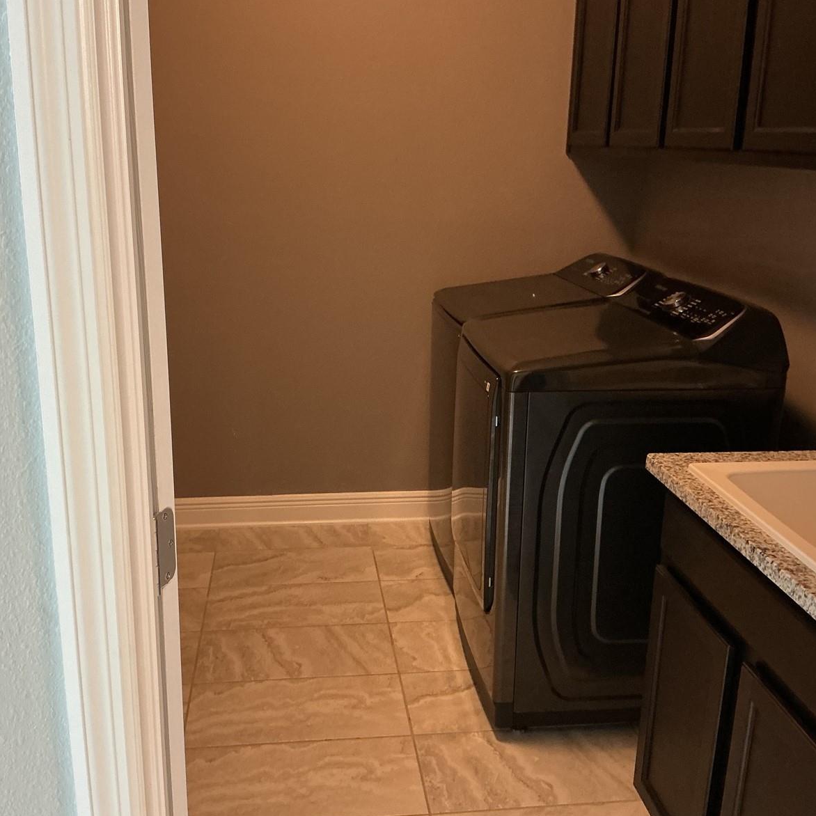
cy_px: 405
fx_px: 933
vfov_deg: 47.2
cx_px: 400
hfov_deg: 47.2
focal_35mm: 35
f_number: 1.8
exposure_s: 1/40
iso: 200
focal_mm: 3
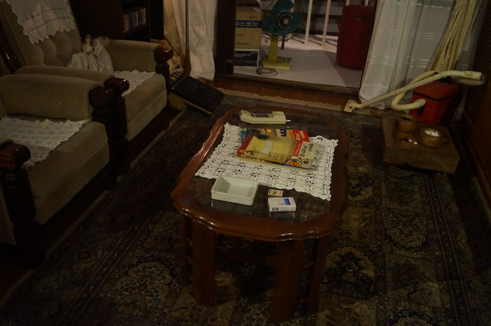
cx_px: 246
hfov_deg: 57.3
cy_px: 163
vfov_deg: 39.9
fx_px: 450
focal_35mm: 33
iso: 2000
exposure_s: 1/60
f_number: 4
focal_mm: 22
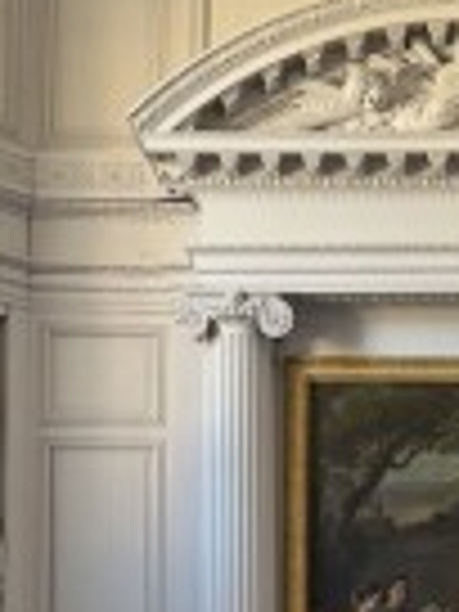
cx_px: 428
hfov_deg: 13.0
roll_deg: -0.5
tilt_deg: +4.6
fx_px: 1998
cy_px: 734
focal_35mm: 113
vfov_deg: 16.7
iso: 200
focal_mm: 6.76
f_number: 1.78
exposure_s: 1/73
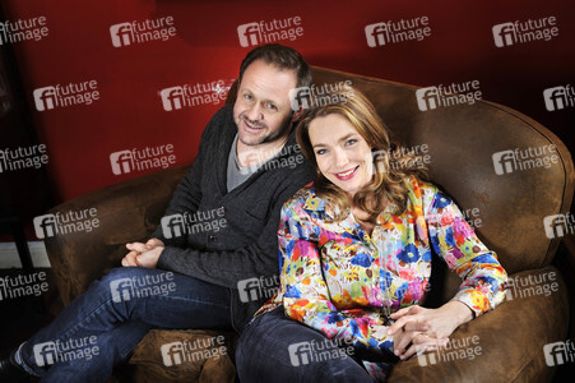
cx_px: 288
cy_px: 192
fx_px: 702
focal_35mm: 44
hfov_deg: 44.5
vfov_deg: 30.5
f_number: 4
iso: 400
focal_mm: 44
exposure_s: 1/50
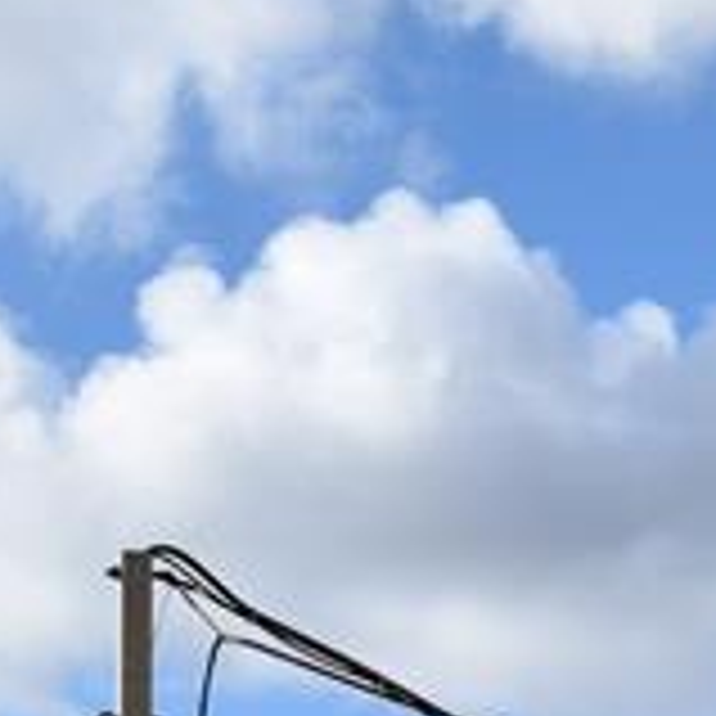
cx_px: 261
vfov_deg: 9.8
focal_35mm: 173
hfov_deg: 10.1
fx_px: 4042
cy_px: 1124
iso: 200
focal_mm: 21
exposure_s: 1/500
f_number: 11
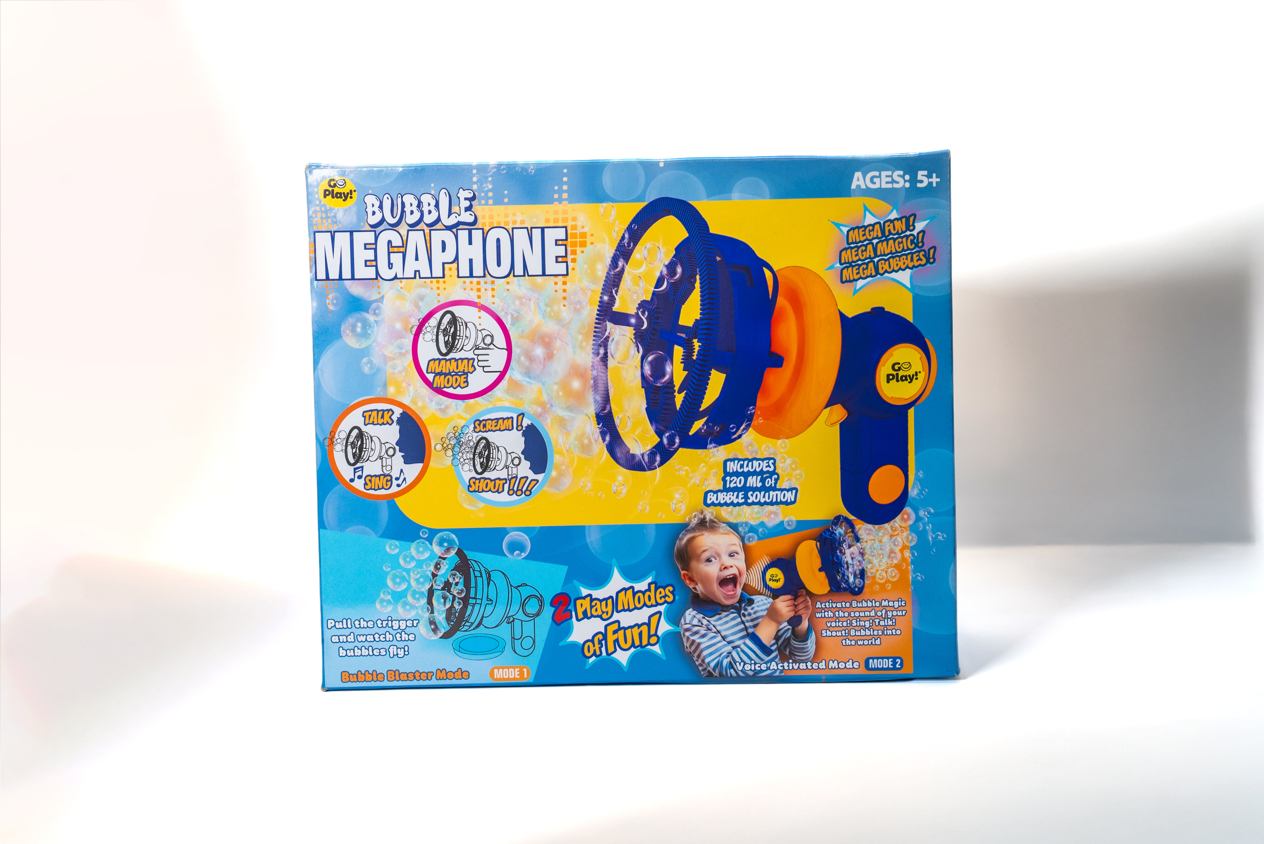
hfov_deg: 40.3
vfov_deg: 27.6
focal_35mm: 49
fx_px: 1721
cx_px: 632
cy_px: 422
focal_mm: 49
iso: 320
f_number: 4.5
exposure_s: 1/100
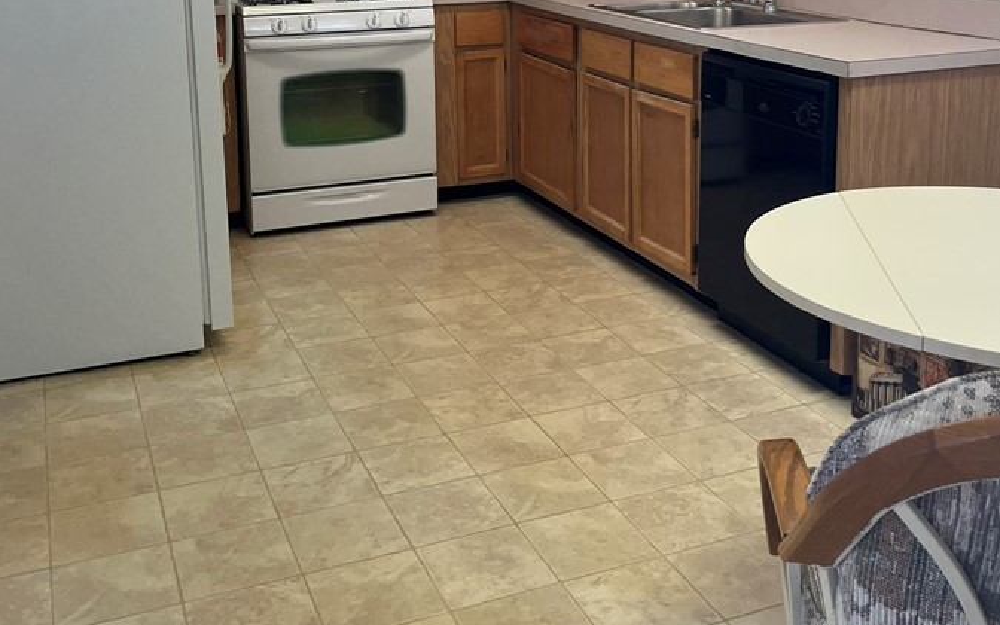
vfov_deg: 29.3
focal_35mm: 42
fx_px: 1145
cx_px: 510
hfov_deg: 47.2
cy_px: 65
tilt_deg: -9.2
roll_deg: +1.0
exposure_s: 1/120
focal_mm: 5.1
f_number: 1.6
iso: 100
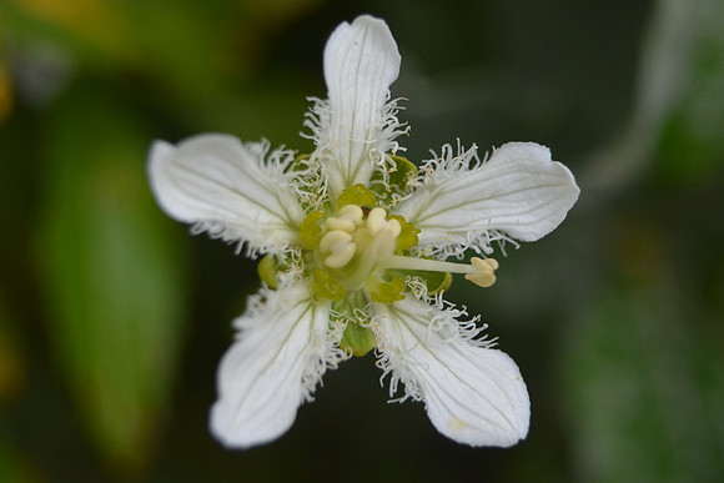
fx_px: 1056
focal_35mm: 52
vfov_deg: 25.8
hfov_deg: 37.8
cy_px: 242
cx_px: 362
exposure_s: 1/1000
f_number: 5
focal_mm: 35
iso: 640
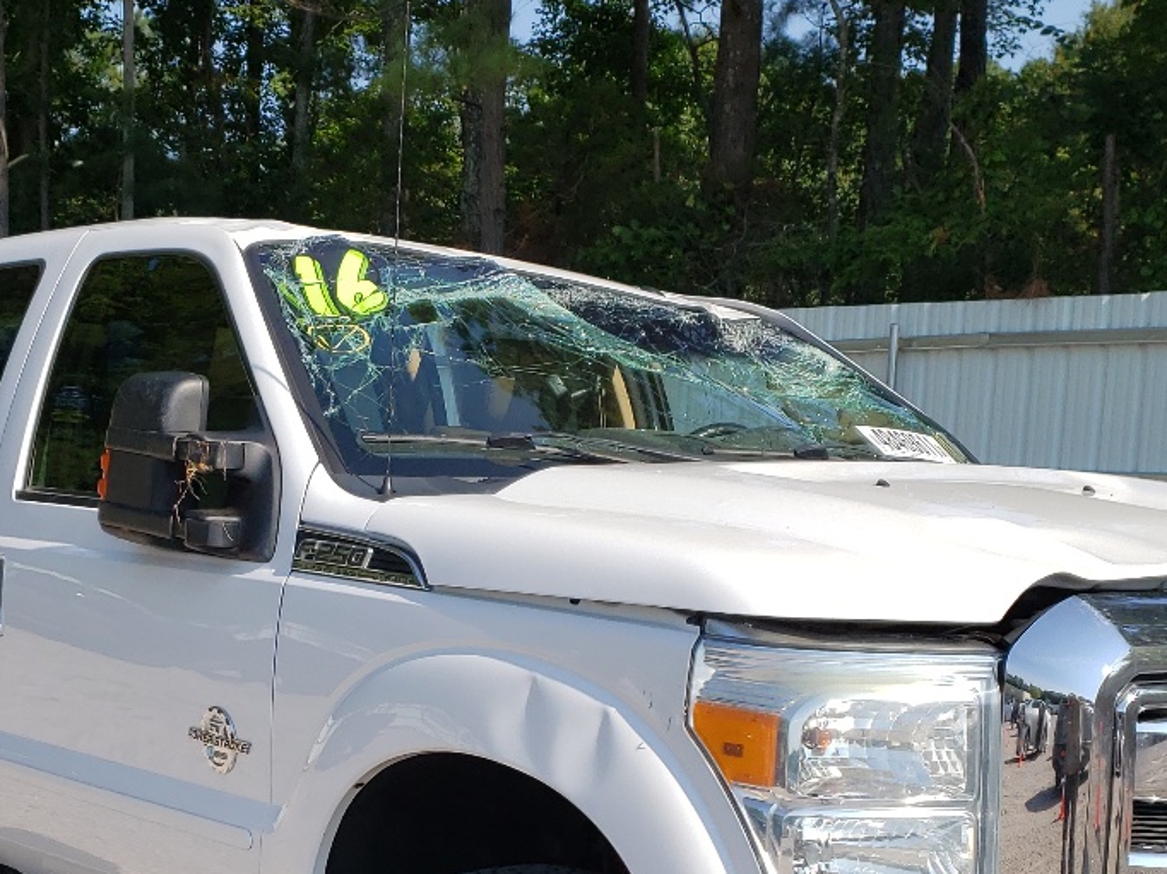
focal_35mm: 61
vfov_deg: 23.3
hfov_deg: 31.6
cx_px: 496
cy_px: 809
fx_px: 2056
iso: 50
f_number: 1.5
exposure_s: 1/3333
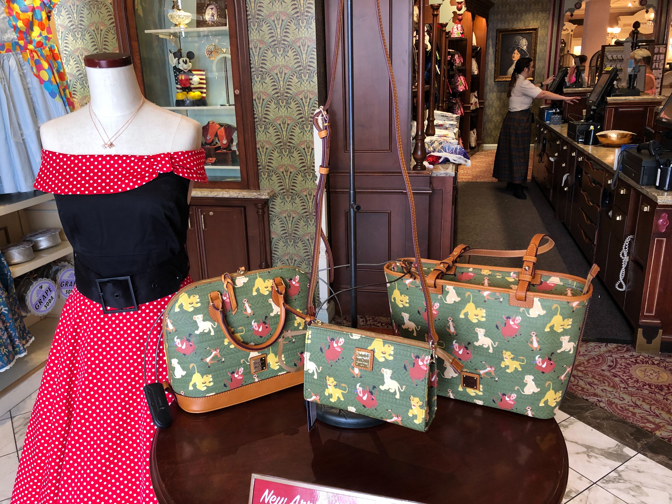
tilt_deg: -19.6
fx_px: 544
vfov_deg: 49.7
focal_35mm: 28
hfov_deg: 63.4
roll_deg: +1.1
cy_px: 252
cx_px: 336
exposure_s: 1/20
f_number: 1.8
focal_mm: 3.99
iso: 40
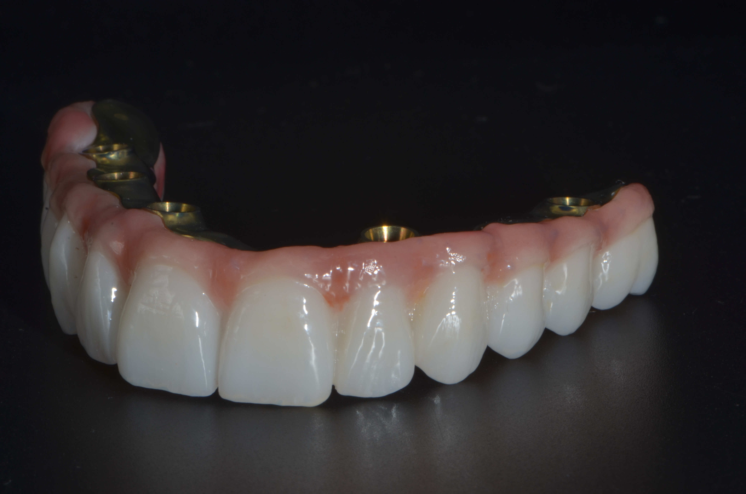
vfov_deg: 8.7
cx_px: 373
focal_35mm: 158
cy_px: 247
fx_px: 3257
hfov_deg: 13.1
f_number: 36
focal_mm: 105
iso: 100
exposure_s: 1/100
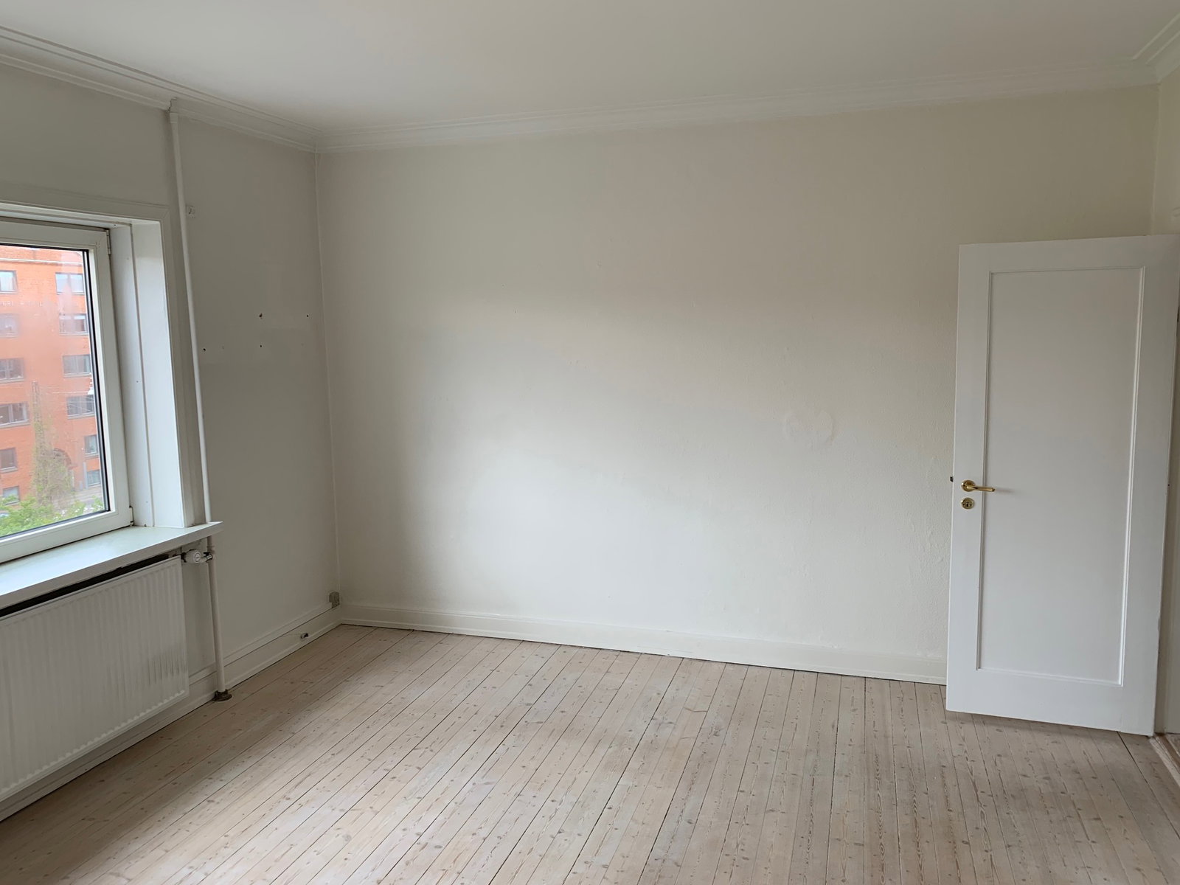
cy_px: 442
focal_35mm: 26
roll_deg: +1.1
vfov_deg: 53.1
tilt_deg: -7.3
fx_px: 886
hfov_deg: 67.3
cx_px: 590
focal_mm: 4.25
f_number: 1.8
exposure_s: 1/121
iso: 32
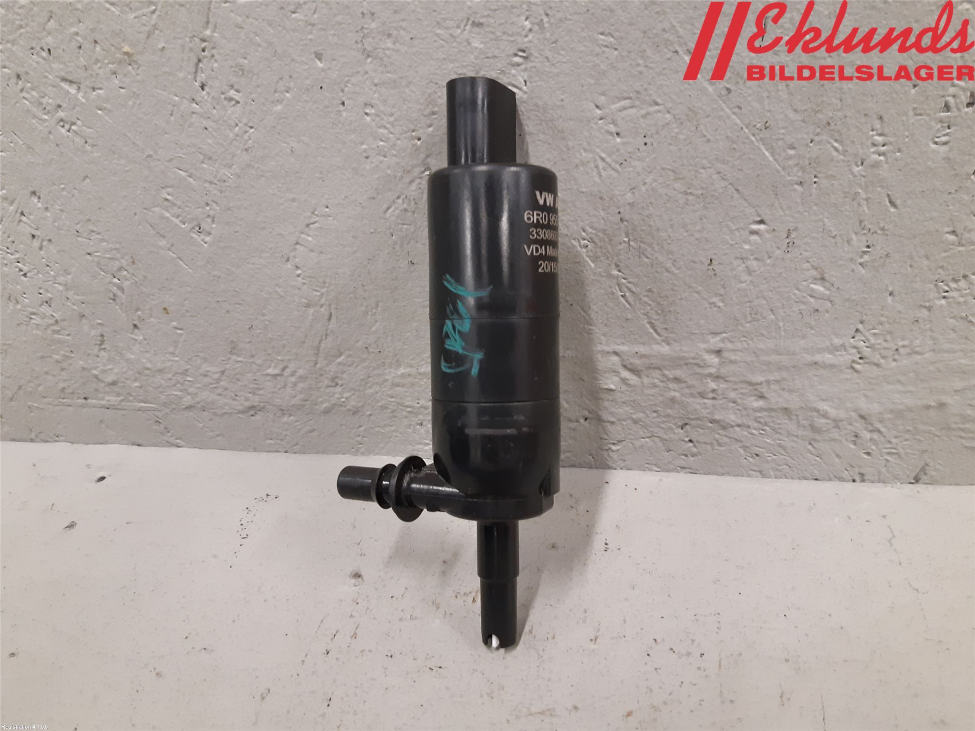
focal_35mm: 26
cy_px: 366
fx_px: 732
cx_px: 488
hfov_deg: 67.3
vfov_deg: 53.1
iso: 200
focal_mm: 3.93
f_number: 1.7
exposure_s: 1/50
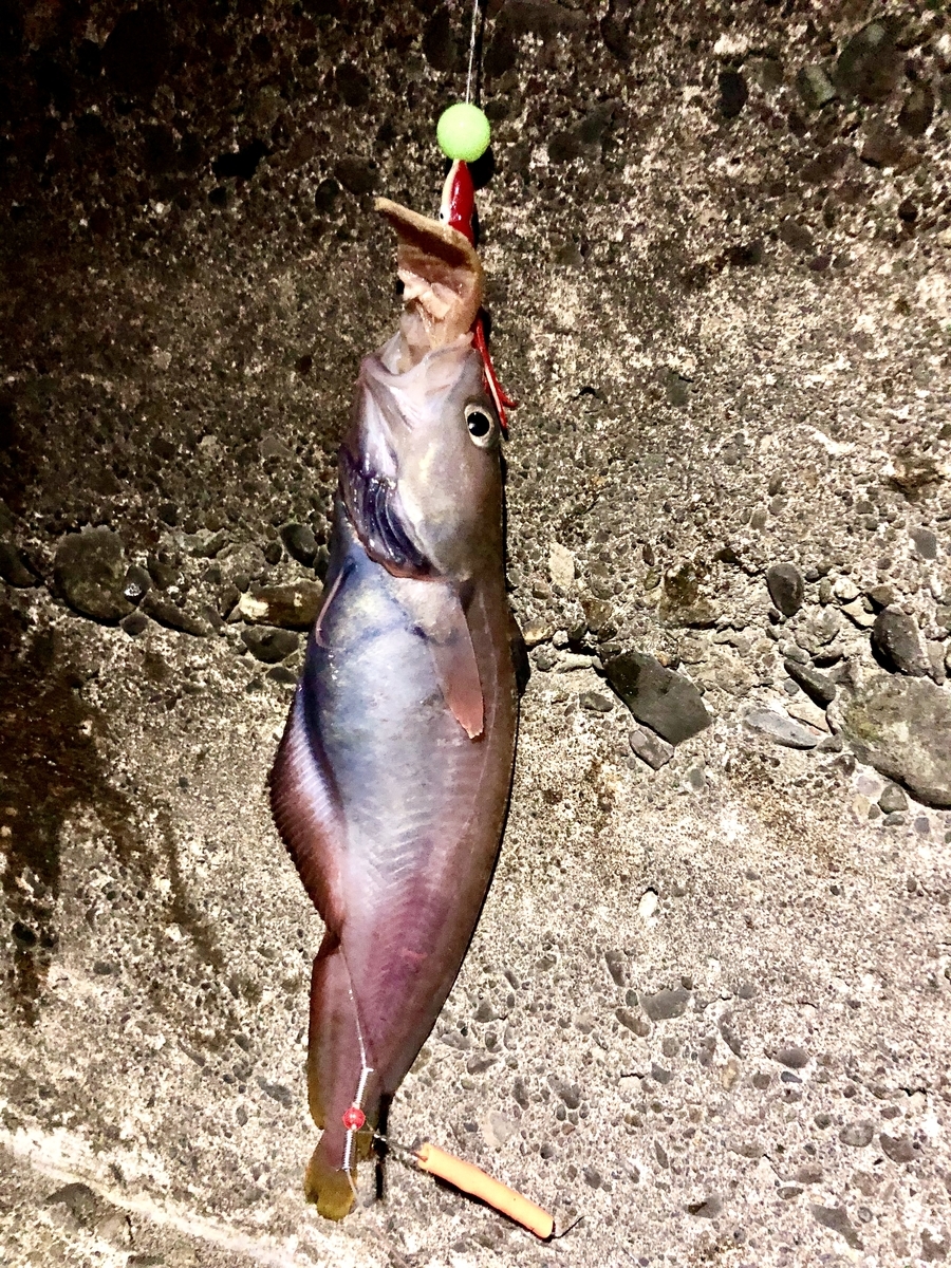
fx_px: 1026
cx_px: 476
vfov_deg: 63.4
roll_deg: +0.3
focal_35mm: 28
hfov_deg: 49.7
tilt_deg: -21.3
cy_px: 634
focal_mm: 3.99
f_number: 1.8
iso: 125
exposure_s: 1/4
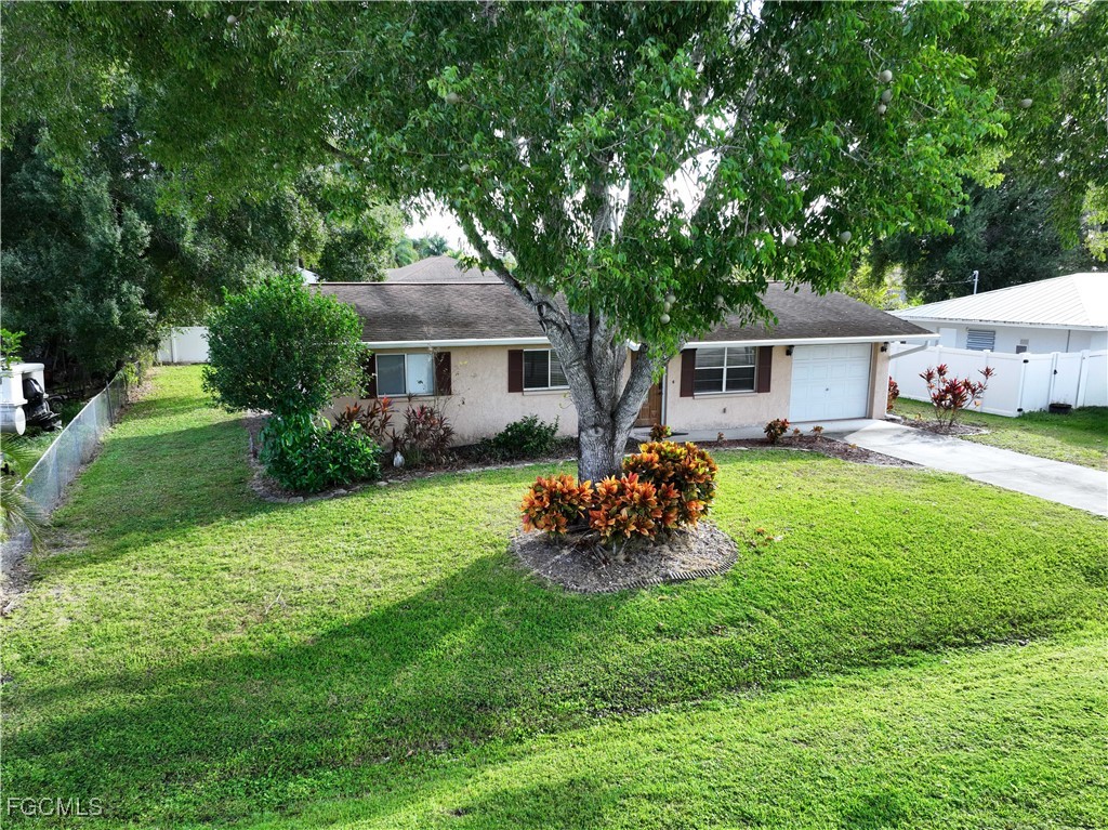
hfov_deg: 71.6
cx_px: 554
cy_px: 415
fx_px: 768
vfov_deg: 56.8
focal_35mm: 24
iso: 200
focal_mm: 12.29
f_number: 4
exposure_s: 1/100
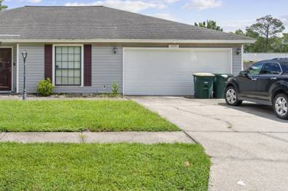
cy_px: 67
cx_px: 71
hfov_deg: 45.9
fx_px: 326
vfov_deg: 32.5
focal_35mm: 41
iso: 100
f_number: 9
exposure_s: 1/100
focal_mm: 17
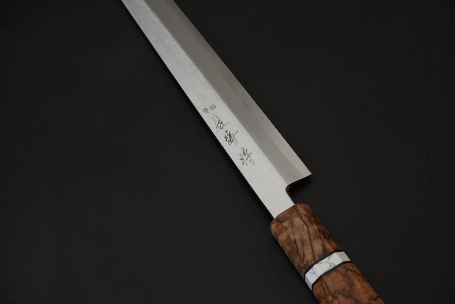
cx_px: 229
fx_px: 986
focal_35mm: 78
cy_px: 148
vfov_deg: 17.5
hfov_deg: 26.0
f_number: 5.6
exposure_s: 1/160
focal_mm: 50
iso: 1250
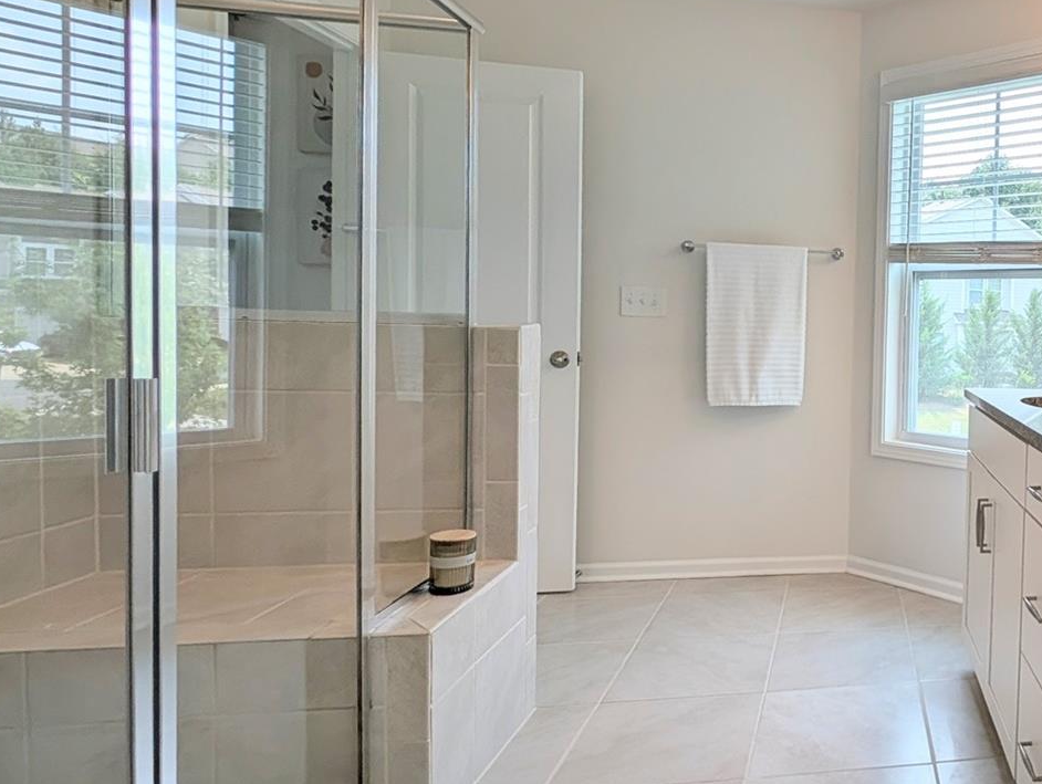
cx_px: 1010
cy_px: 344
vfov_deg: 53.0
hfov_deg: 54.5
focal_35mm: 26
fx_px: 784
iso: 43
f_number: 1.95
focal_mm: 2.23
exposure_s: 1/366
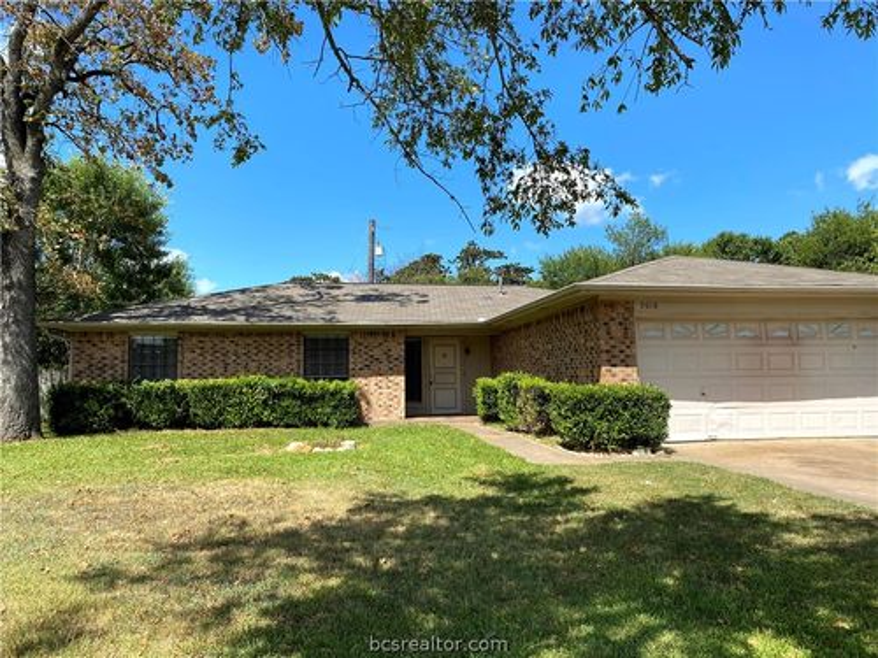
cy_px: 329
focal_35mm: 26
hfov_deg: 67.3
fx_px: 659
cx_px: 439
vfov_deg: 53.1
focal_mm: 4.25
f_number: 1.8
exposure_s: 1/1961
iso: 32
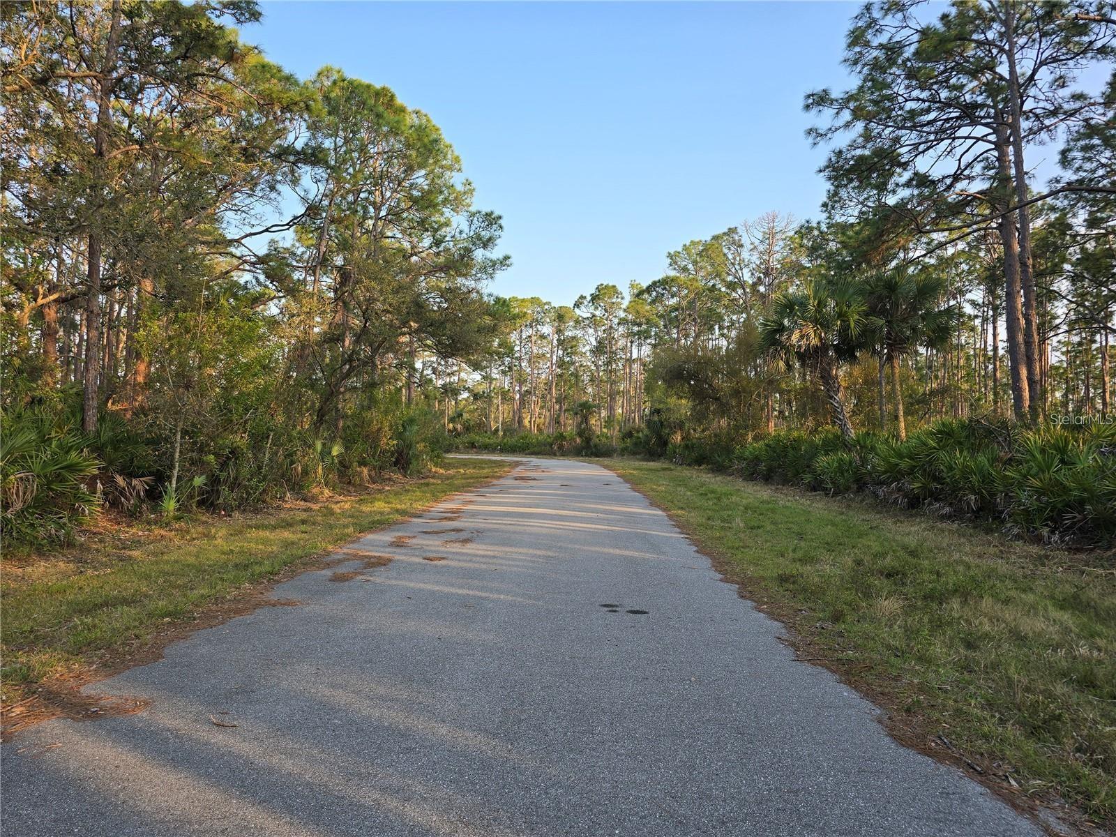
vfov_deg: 58.9
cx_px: 558
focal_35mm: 23
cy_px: 418
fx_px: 742
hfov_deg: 73.9
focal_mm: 6.3
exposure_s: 1/180
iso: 12
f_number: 1.7
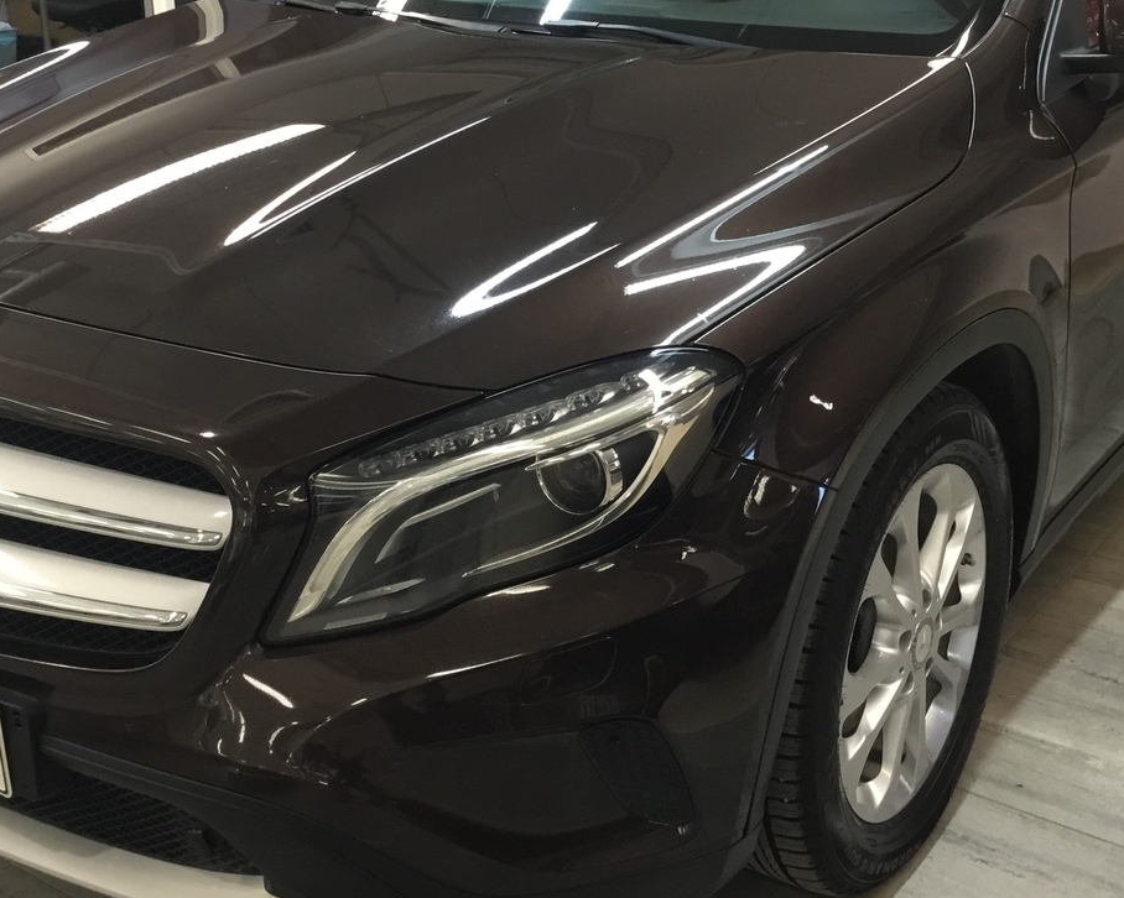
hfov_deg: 38.8
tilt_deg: -19.2
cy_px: 370
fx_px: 1596
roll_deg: +1.0
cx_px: 571
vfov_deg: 31.4
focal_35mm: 48
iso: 125
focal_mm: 3.3
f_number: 2.4
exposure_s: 1/33
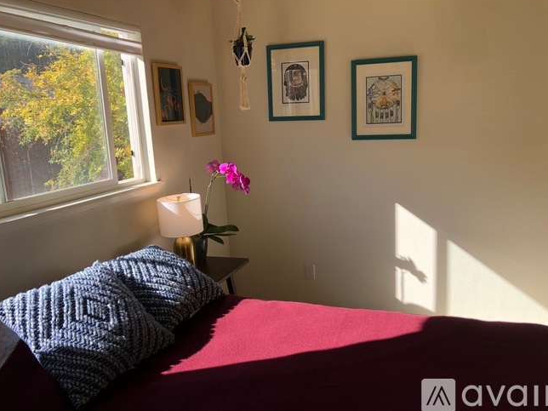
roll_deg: +2.8
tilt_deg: -11.1
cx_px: 275
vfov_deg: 48.2
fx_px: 459
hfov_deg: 61.7
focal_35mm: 29
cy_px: 200
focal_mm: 3.99
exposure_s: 1/230
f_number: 1.8
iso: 20
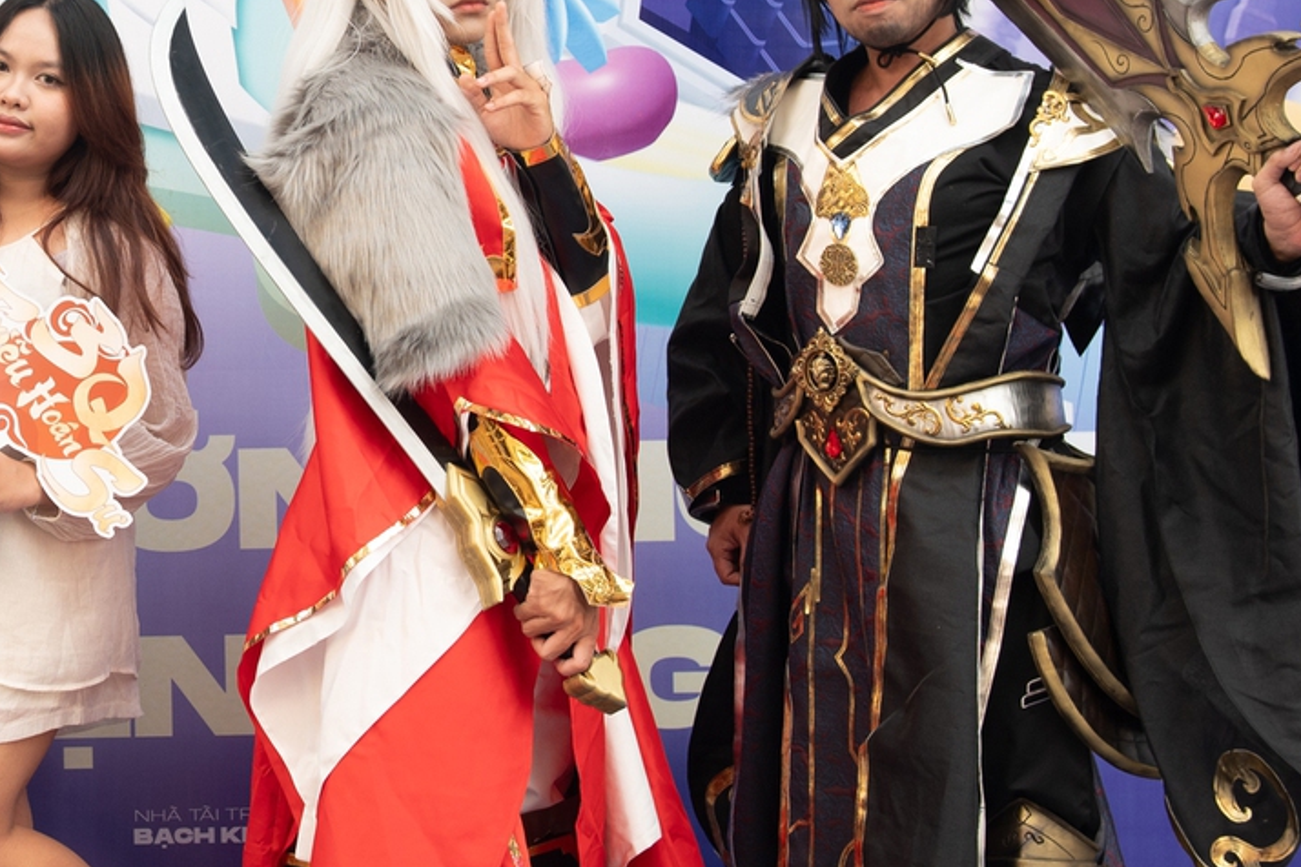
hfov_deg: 20.2
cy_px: 240
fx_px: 3541
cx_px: 35
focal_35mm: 98
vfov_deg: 13.9
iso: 250
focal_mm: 35
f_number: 4
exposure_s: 1/200
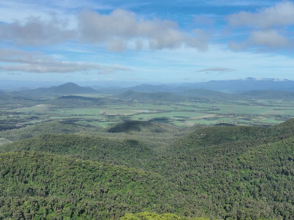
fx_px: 306
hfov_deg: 51.0
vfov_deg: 39.6
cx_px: 180
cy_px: 105
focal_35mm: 36
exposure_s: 1/2000
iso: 120
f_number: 2.8
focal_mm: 12.29
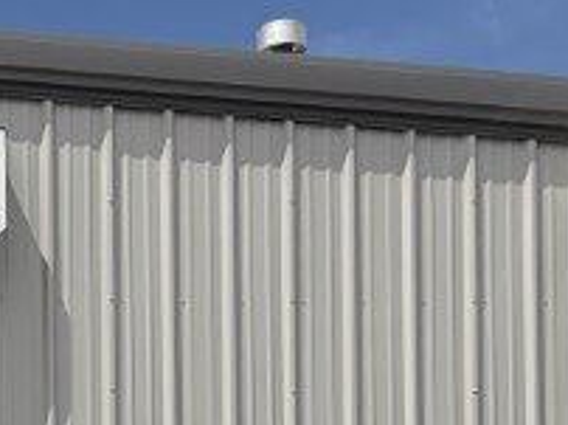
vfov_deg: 10.1
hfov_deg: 13.3
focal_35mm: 132
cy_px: 923
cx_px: -501
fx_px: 2163
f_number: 1.6
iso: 50
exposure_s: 1/4950
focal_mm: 5.96
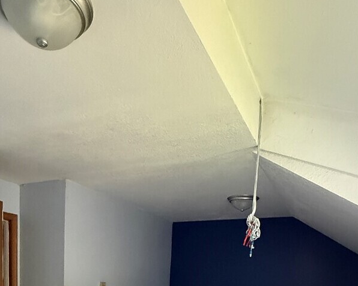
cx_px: 160
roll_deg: -1.7
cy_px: 323
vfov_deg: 36.7
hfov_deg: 54.1
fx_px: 350
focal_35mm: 33
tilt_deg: -5.9
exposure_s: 1/60
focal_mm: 2.22
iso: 800
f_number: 2.2
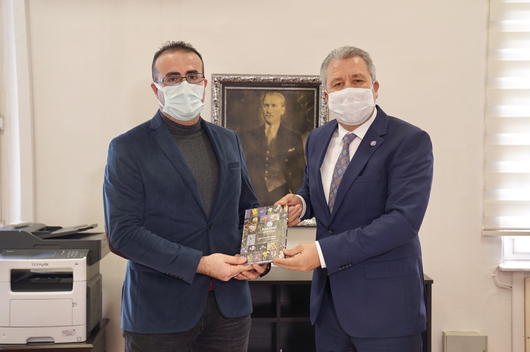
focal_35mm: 47
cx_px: 257
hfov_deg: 41.9
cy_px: 185
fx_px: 691
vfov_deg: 28.6
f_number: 3.5
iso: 1250
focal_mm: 43
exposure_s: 1/125
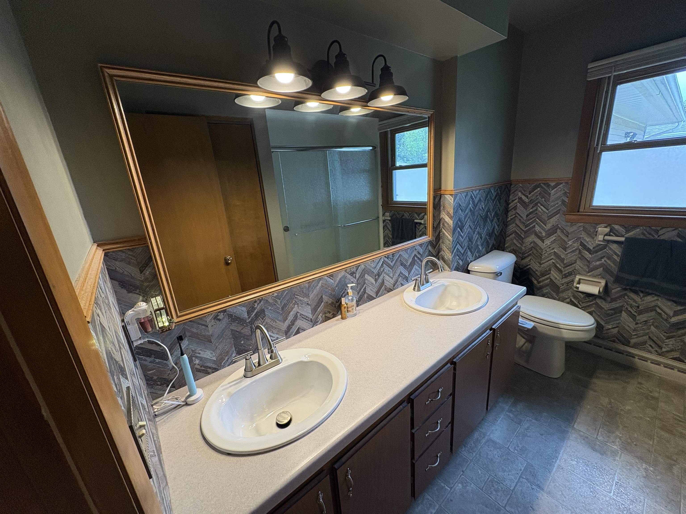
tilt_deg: -16.3
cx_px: 343
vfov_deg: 85.7
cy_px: 257
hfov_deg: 102.1
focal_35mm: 14
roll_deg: +4.8
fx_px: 277
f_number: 2.2
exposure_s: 1/60
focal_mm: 2.22
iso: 160
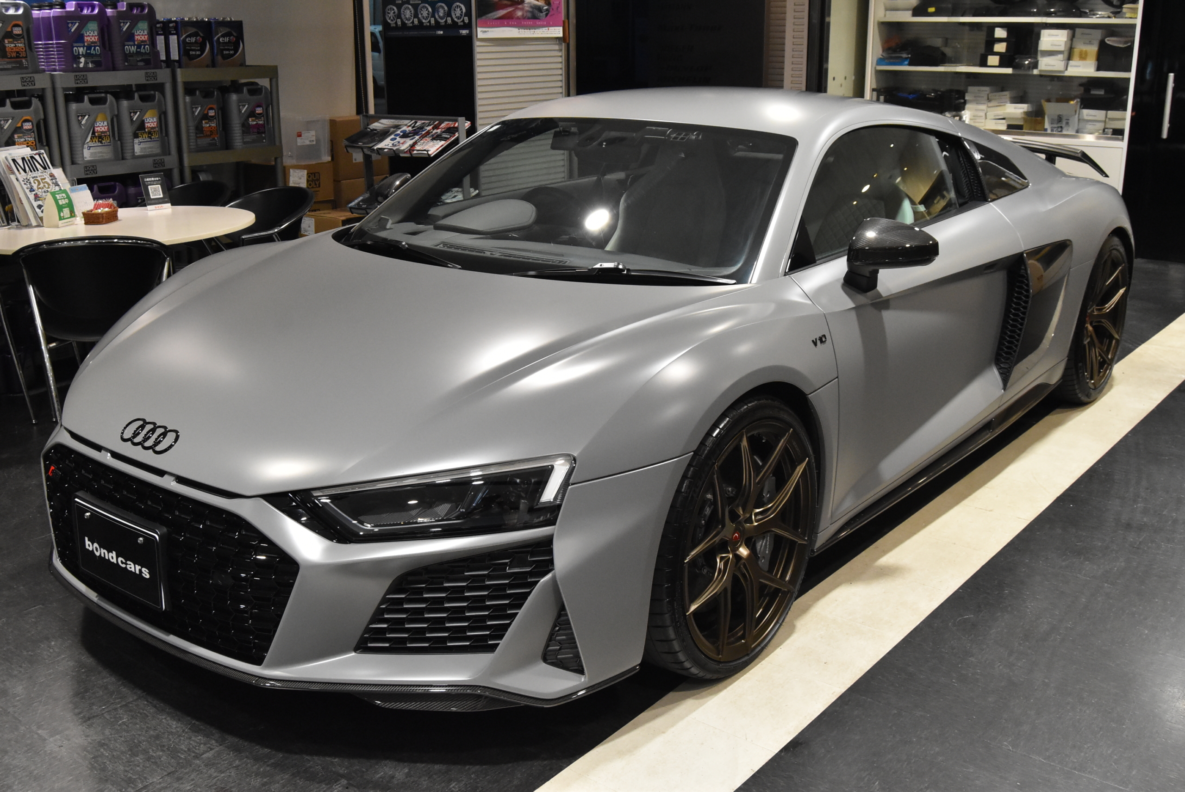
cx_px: 592
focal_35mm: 36
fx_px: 1186
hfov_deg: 53.1
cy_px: 396
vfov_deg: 36.9
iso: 2800
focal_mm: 24
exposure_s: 1/40
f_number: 8
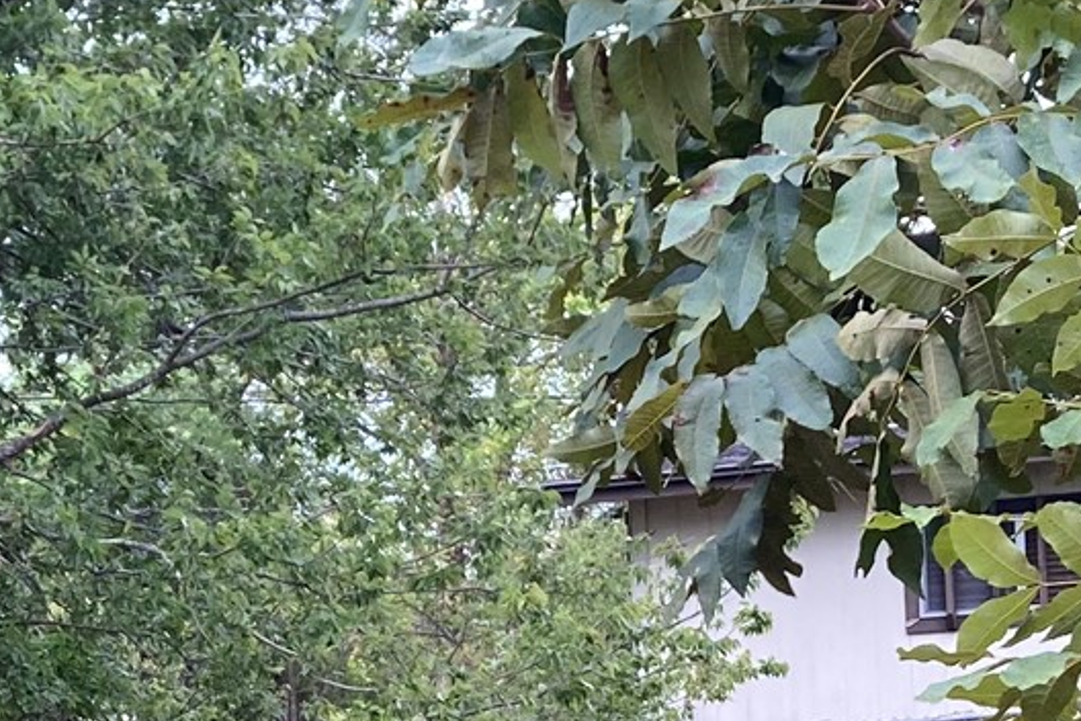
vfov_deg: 11.7
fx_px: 3393
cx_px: -152
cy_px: 987
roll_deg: +2.7
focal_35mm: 113
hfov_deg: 17.4
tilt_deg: -1.4
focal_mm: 3.99
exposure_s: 1/140
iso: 20
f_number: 1.8
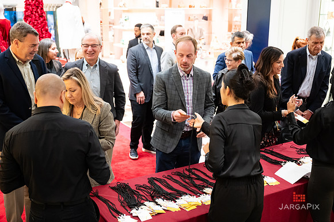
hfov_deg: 46.0
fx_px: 394
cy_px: 111
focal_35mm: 42
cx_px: 167
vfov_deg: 31.5
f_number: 3.2
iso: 3200
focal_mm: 42
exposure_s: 1/160
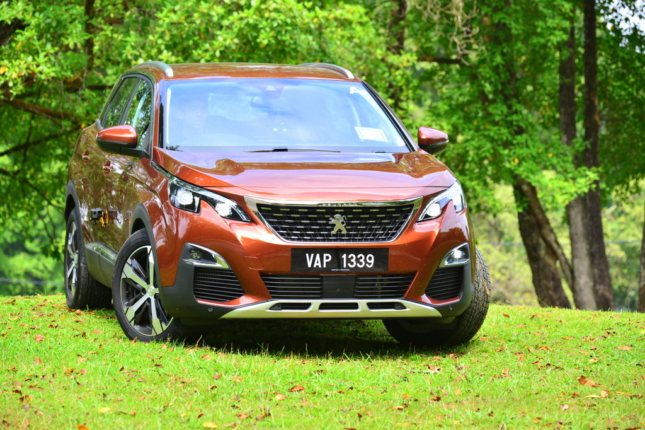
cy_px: 215
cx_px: 322
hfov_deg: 13.3
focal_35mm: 155
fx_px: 2776
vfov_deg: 8.8
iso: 800
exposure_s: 1/1250
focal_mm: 155
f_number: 6.3
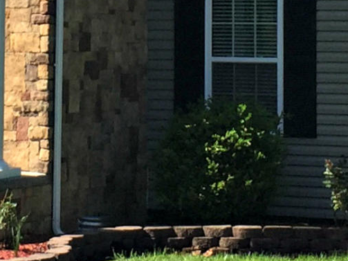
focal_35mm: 173
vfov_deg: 8.5
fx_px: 1739
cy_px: -45
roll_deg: -2.2
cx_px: 57
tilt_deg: +4.0
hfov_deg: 11.4
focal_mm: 4.15
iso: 32
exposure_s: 1/1236
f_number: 2.2
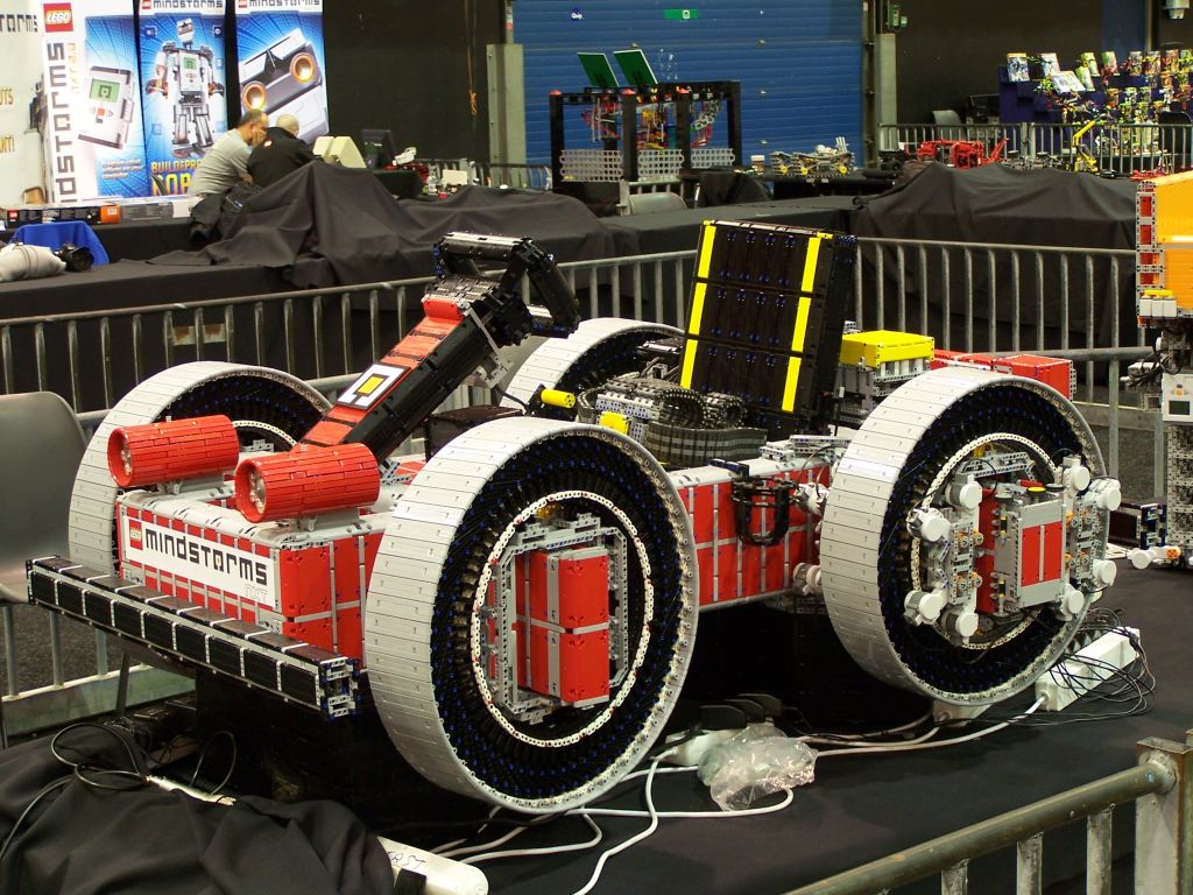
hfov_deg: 29.0
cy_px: 448
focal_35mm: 67
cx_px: 596
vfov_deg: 21.9
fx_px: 2309
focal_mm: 11.1
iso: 80
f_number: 3.2
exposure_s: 1/2
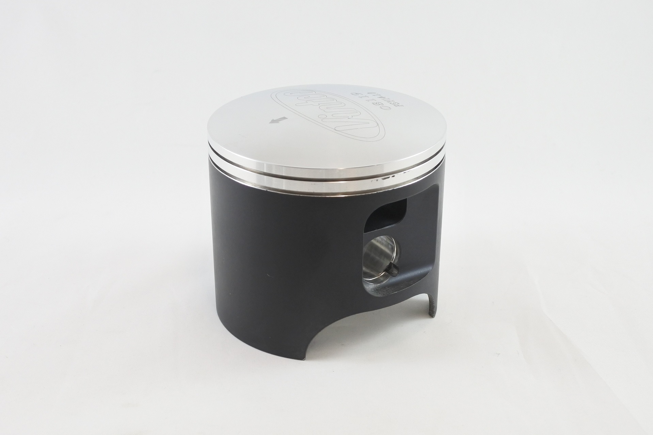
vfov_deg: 31.9
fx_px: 762
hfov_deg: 46.4
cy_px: 218
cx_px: 326
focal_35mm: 42
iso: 450
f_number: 4.2
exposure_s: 1/125
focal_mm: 15.7
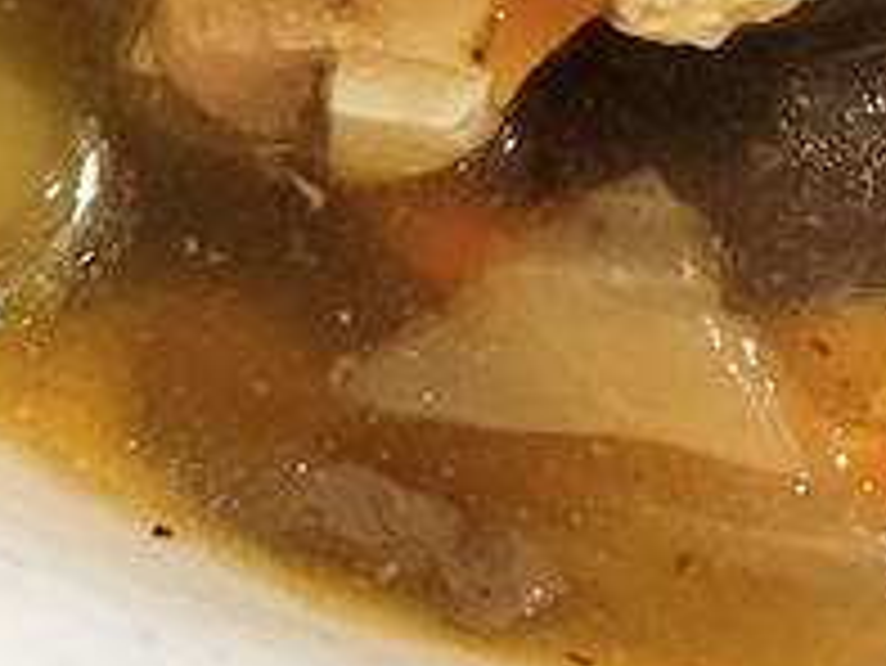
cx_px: 976
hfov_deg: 14.6
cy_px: -410
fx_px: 3381
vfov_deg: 10.7
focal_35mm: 132
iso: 400
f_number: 1.8
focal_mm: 5.4
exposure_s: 1/40
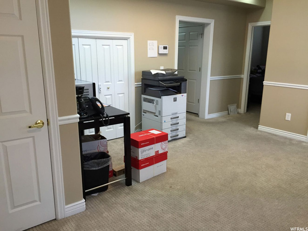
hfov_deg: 61.7
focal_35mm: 29
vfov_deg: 48.2
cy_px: 116
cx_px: 154
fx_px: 258
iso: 50
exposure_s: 1/33
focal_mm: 4.15
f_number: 2.2
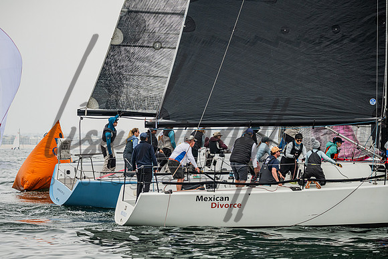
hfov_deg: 11.5
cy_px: 144
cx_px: 172
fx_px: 1923
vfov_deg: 7.7
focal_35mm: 178
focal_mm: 160
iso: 640
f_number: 4.8
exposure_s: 1/4000
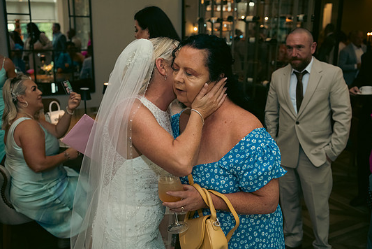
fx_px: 383
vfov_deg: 36.0
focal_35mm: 37
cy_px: 126
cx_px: 194
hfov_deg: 51.8
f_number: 3.5
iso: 800
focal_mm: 34
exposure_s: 1/160
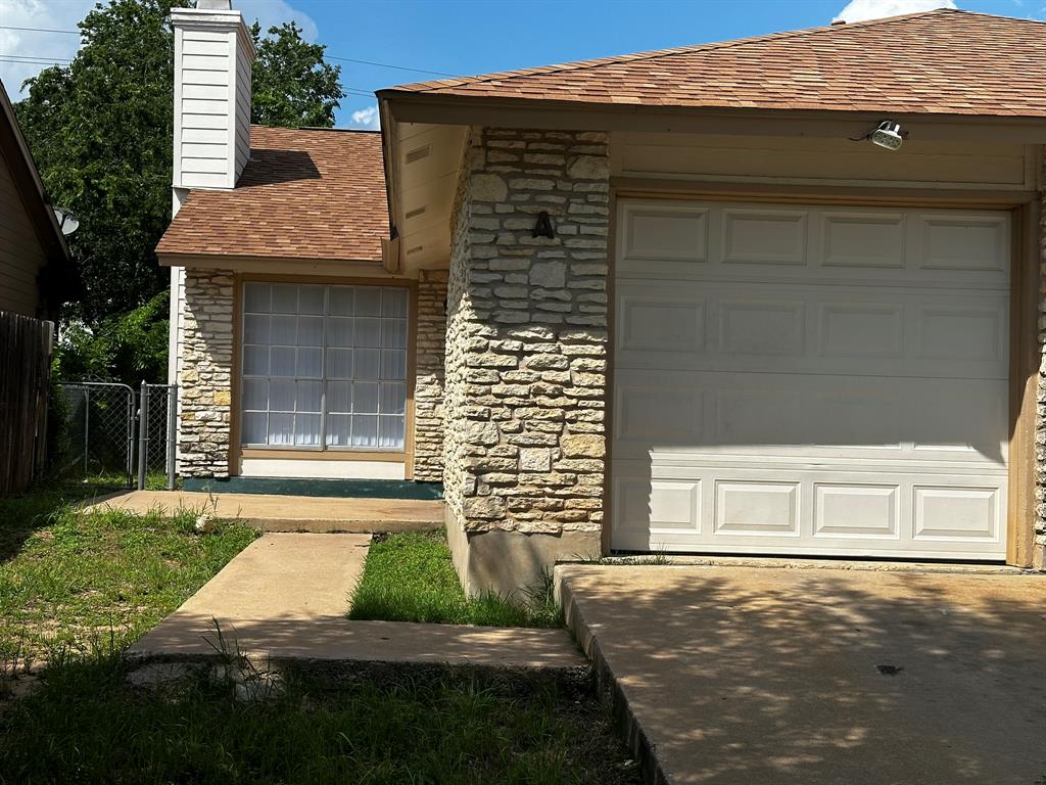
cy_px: 392
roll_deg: -1.8
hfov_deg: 39.7
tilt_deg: +1.8
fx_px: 1450
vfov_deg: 30.3
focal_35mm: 48
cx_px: 523
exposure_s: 1/5000
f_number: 1.78
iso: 64
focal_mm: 6.86
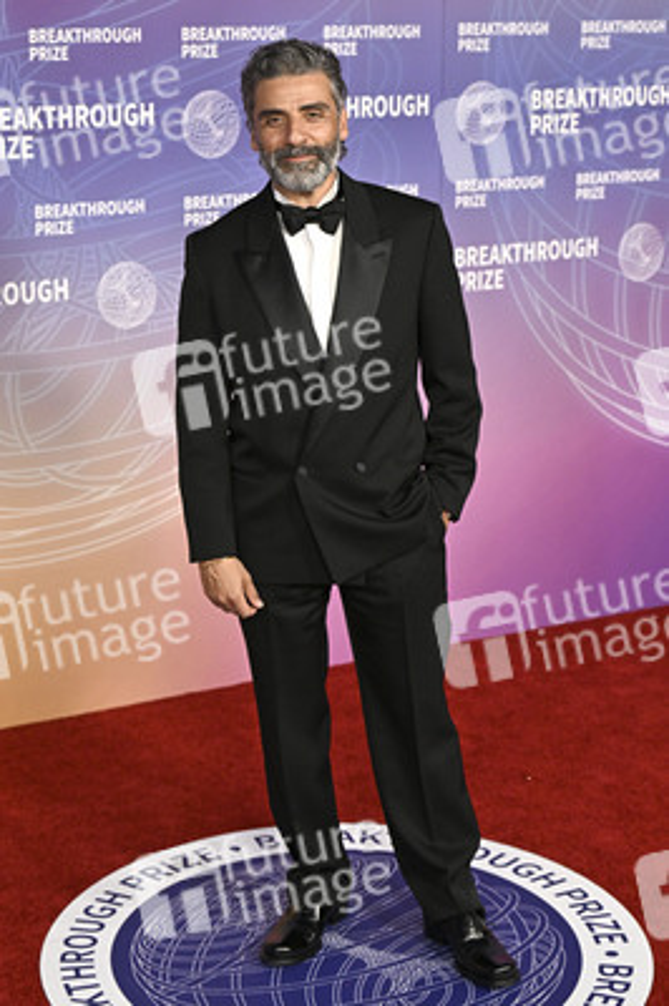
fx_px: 1619
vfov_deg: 34.5
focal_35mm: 58
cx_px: 334
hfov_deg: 23.3
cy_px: 503
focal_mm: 58
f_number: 4
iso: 2000
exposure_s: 1/320
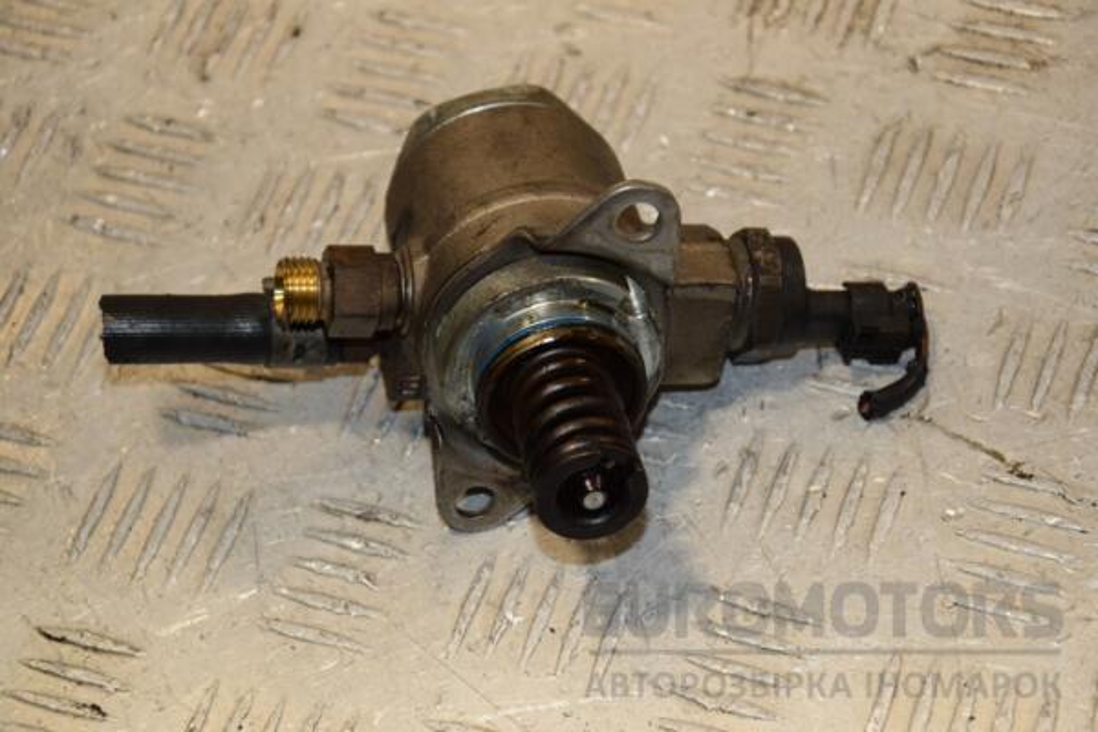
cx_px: 549
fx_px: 3431
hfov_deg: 18.2
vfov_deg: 12.2
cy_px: 366
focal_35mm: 112
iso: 800
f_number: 7.1
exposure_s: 1/200
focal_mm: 75
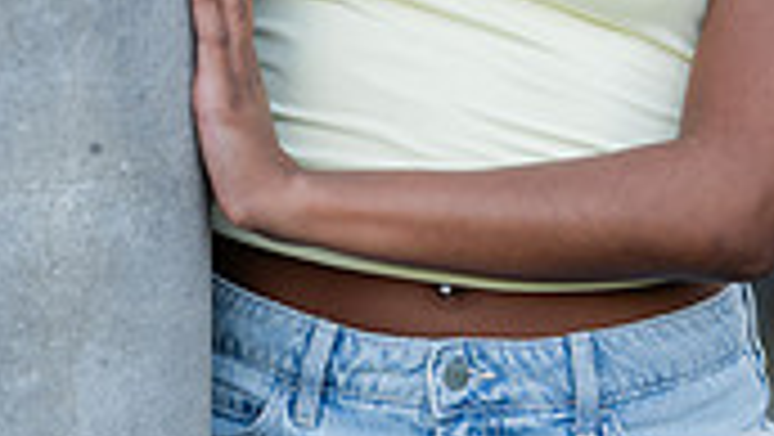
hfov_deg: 5.8
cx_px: 369
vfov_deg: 3.3
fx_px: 7598
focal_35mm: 370
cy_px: -36
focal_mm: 135
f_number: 1.8
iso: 200
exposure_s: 1/160
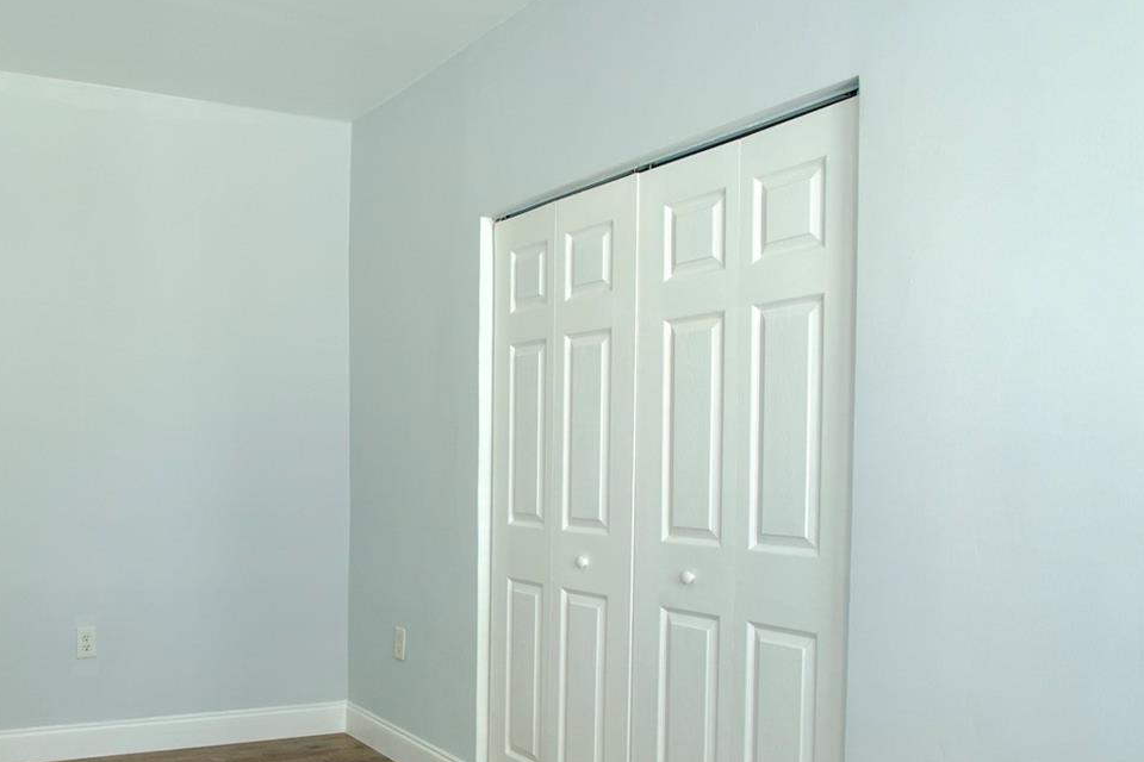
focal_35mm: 30
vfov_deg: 43.0
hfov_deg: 60.0
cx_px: 354
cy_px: 513
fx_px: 953
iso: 160
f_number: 4
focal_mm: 12
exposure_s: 1/160
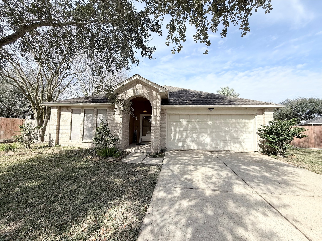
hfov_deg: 102.1
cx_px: 161
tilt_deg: +3.5
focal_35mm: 14
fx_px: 130
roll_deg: -1.4
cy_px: 120
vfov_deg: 85.7
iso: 50
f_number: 2.2
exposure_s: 1/1431
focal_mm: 2.22
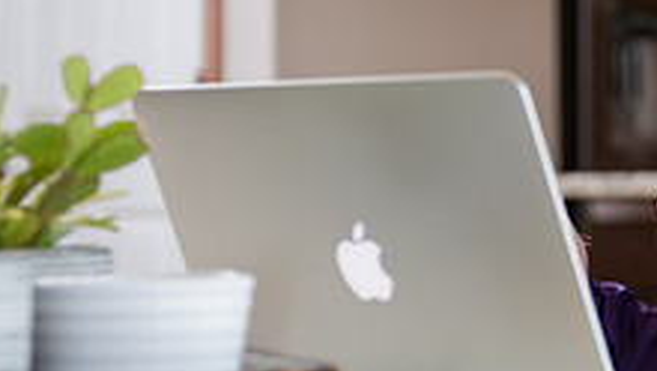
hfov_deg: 12.8
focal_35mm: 166
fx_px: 2893
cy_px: 22
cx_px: 669
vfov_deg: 7.3
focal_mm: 60
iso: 640
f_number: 3.2
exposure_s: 1/200
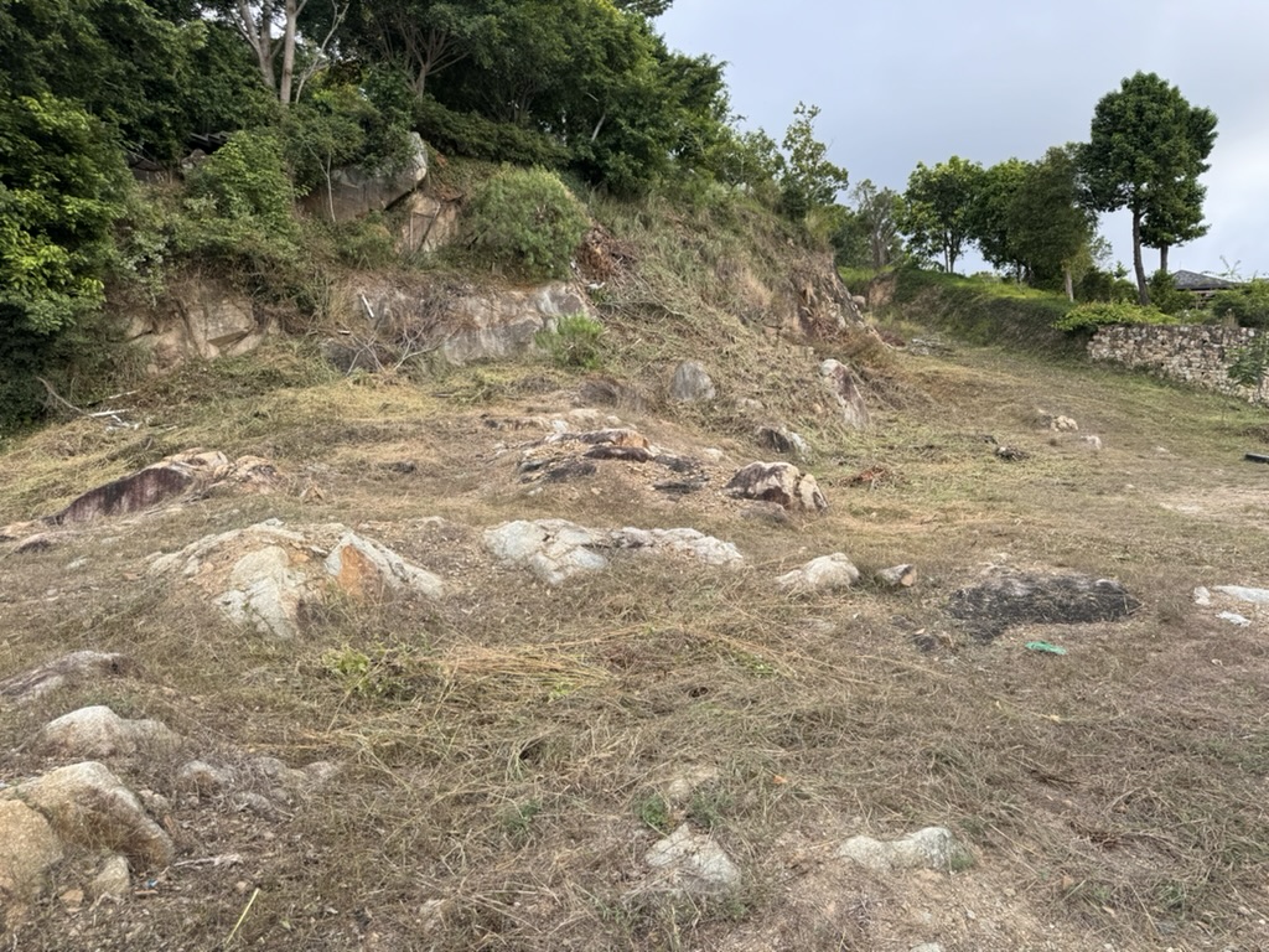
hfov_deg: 71.6
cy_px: 476
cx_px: 634
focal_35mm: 24
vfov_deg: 56.8
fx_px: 880
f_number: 1.78
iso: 80
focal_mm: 6.86
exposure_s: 1/938
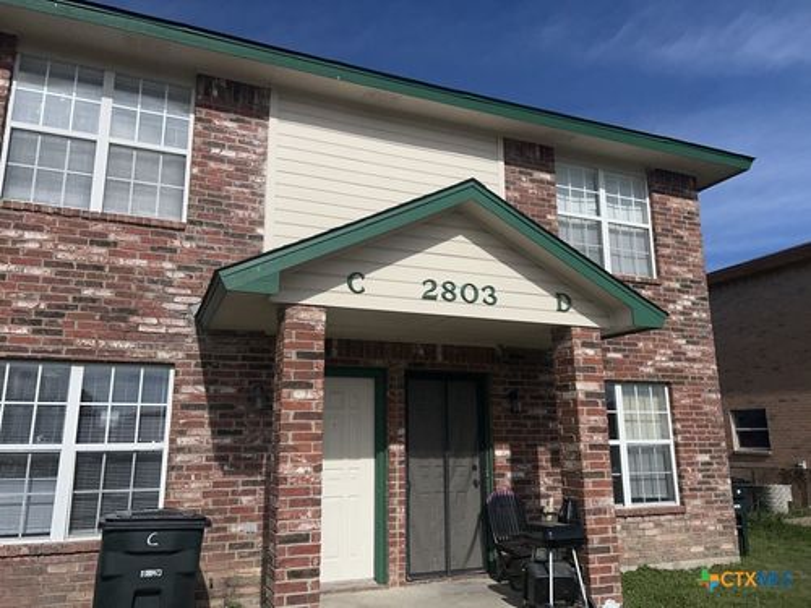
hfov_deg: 67.3
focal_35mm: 26
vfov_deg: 53.1
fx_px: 609
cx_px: 406
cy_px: 304
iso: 32
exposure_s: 1/30303
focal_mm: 5.7
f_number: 1.5
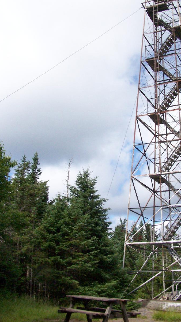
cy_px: 145
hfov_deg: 25.3
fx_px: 401
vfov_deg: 43.7
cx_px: 118
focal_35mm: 47
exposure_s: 1/1600
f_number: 5.6
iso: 400
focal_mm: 6.3
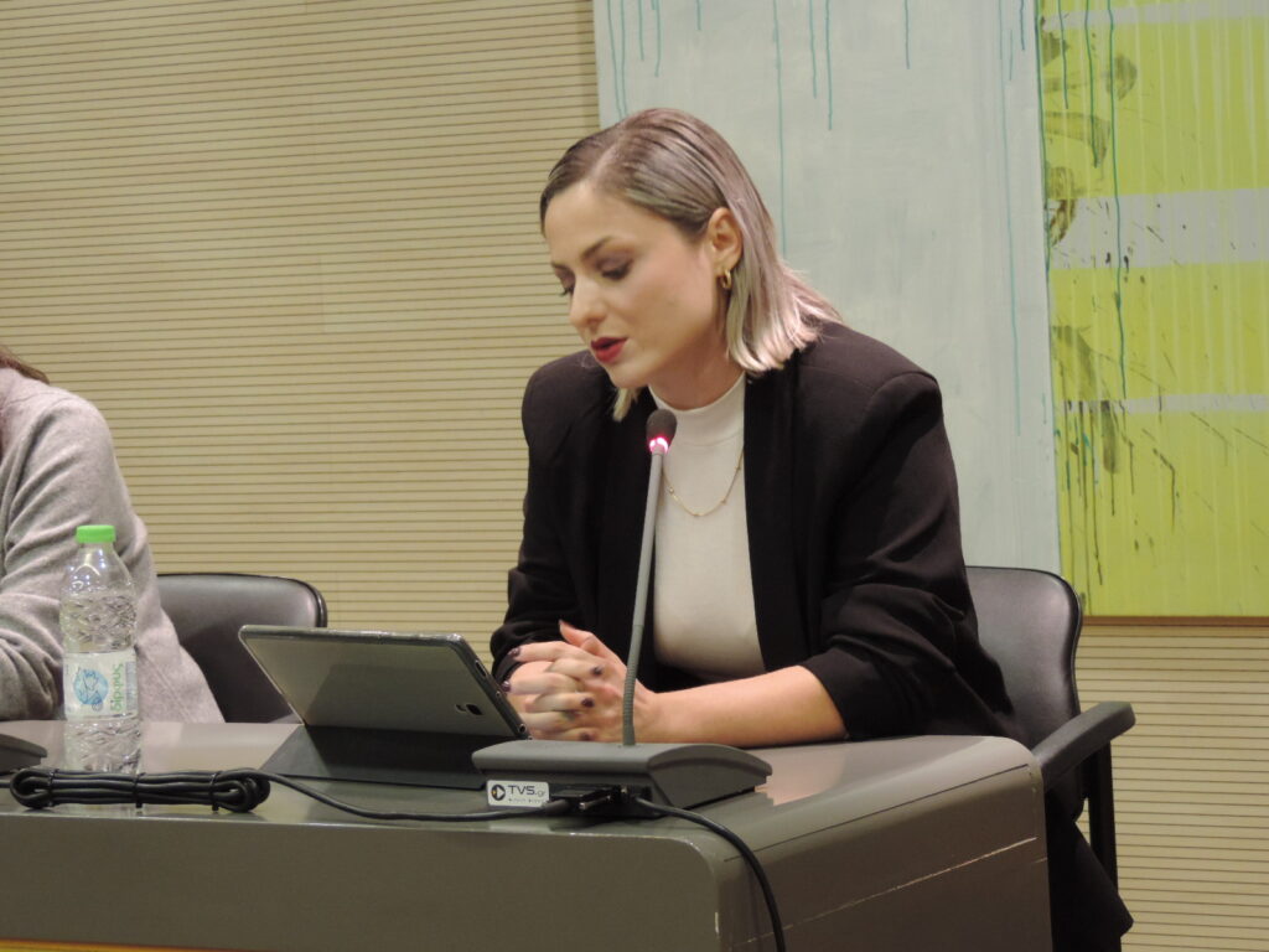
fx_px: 3849
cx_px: 634
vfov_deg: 14.1
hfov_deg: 18.7
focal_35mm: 105
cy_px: 476
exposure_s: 1/25
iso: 560
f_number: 4.2
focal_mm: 18.7
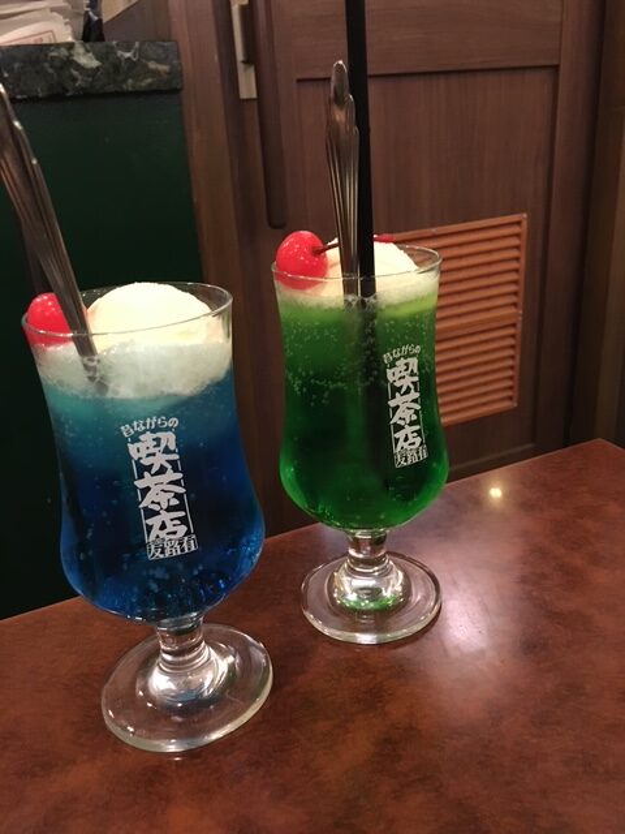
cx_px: 312
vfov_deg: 61.7
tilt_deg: -23.0
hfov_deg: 48.2
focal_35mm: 29
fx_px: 698
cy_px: 417
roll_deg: +2.8
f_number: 2.2
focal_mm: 4.15
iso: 200
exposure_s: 1/15
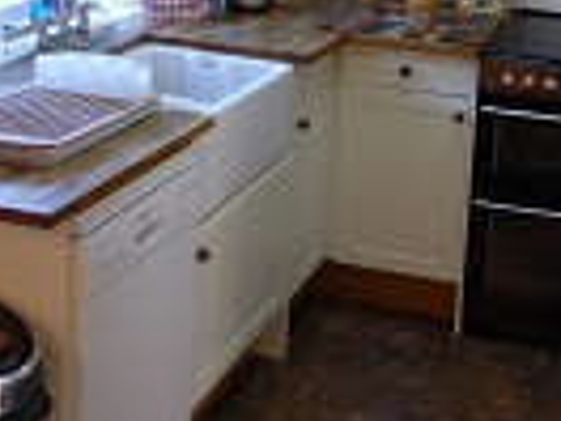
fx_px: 1118
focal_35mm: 69
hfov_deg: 27.6
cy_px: -40
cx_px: 455
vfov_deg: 20.3
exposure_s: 1/40
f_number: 3.3
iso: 400
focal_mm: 4.3
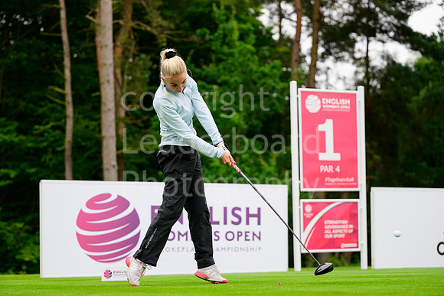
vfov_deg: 16.5
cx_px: 222
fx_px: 1024
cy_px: 148
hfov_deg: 24.5
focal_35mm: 83
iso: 1000
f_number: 2.8
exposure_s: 1/3200
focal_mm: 83
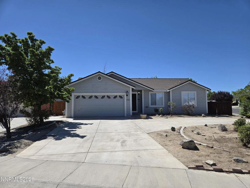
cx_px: 125
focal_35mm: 23
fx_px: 166
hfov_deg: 73.9
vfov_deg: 58.9
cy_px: 94
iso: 25
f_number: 1.8
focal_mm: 5.4
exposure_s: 1/2921
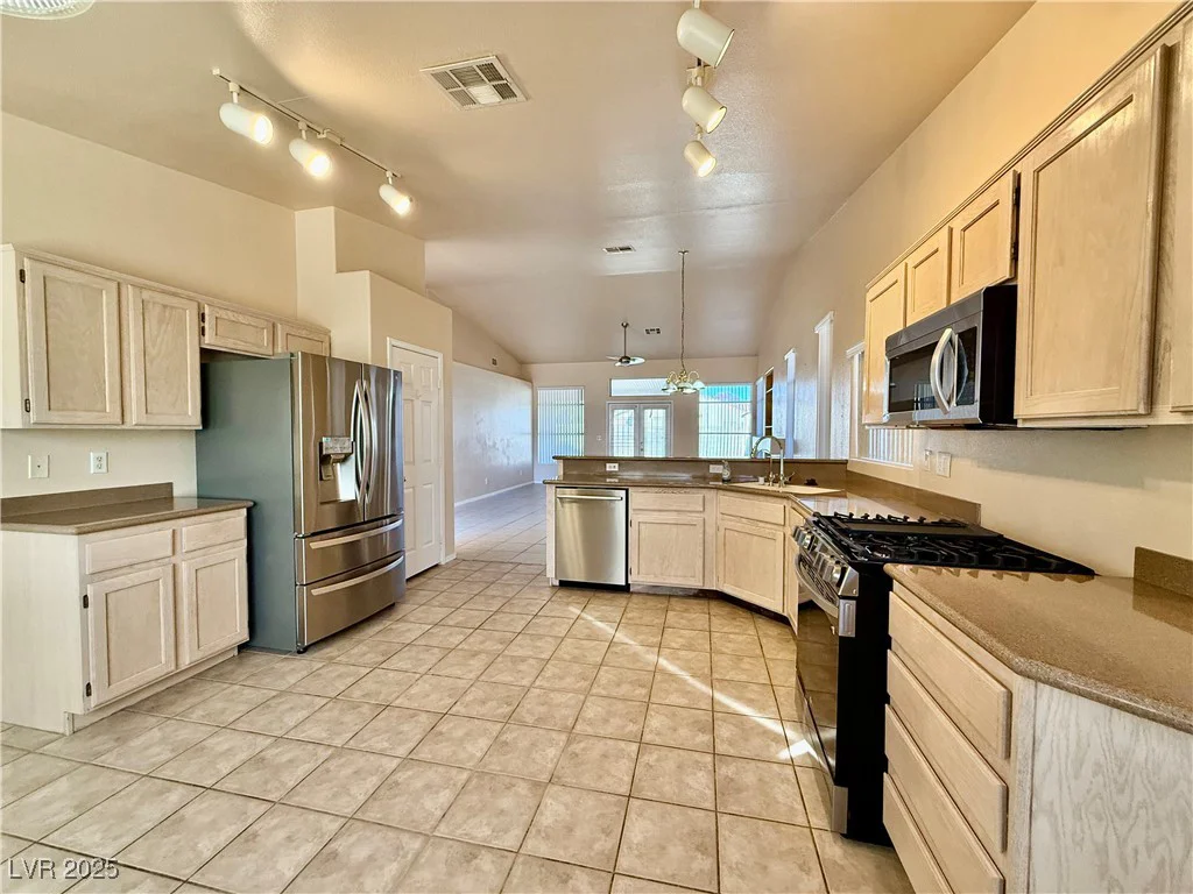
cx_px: 596
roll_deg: +0.4
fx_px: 482
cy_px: 447
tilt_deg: -1.0
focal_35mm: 14
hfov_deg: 102.1
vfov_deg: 85.7
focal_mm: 2.22
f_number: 2.2
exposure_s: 1/120
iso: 250
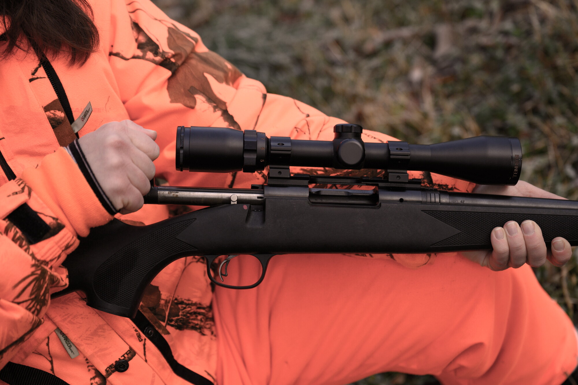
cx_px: 289
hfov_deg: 32.9
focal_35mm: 61
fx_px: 979
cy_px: 192
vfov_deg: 22.2
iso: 640
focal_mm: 61
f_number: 4
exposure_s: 1/2500
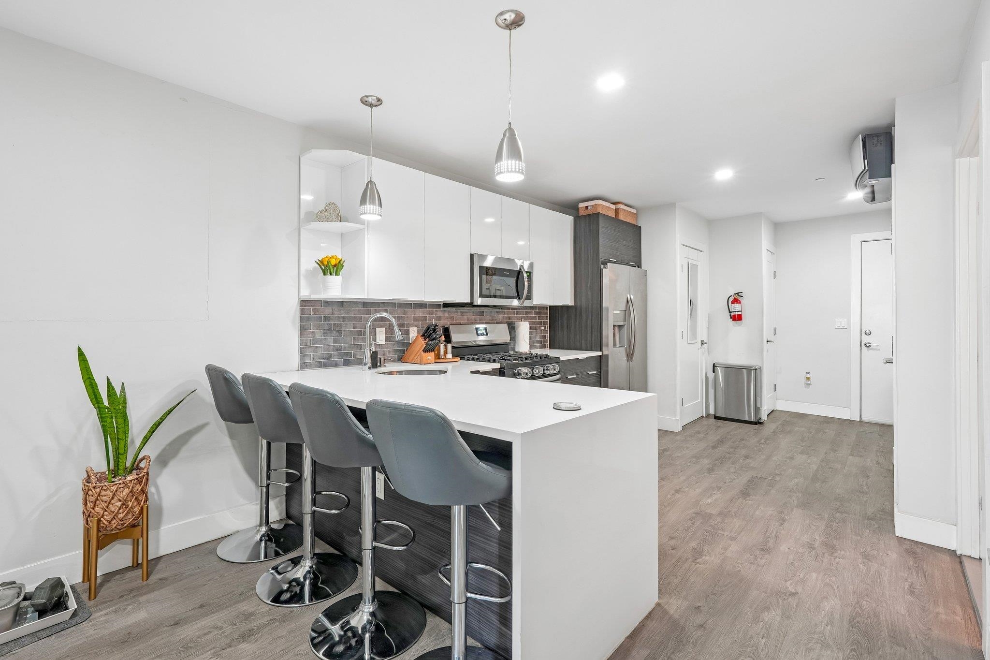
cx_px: 495
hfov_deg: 96.7
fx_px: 440
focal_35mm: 16
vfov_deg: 73.7
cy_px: 330
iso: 400
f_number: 9
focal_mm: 16
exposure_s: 1/4
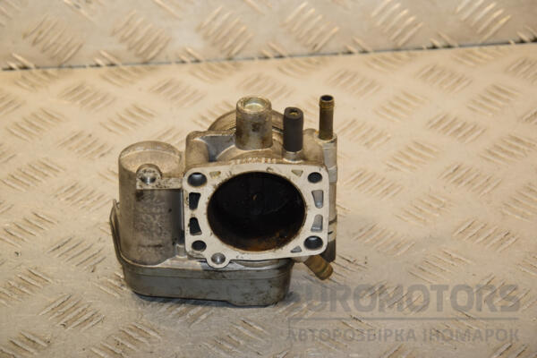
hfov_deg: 17.1
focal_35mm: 120
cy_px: 179
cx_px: 268
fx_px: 1790
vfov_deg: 11.4
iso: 800
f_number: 6.3
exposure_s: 1/200
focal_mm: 80
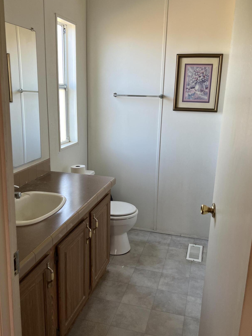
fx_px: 311
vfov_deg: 56.8
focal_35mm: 32
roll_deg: -1.2
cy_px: 161
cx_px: 123
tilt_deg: -13.1
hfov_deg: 44.2
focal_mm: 5.7
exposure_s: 1/60
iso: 80
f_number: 1.5
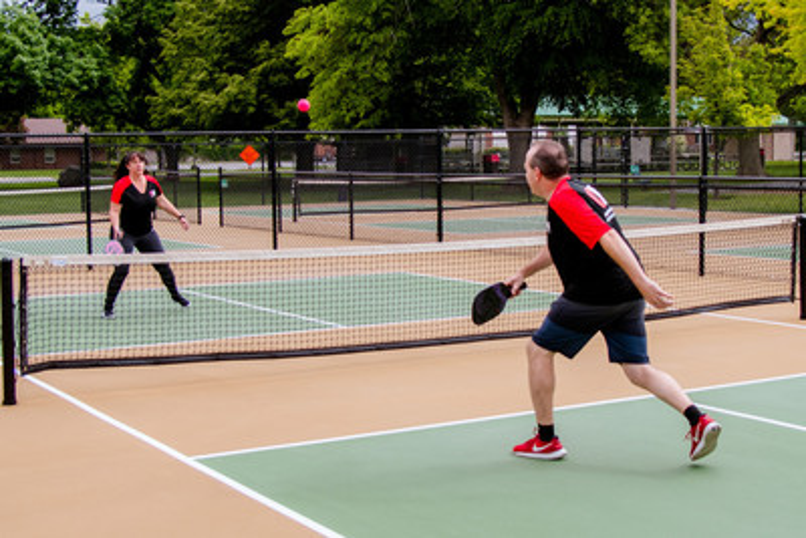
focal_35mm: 60
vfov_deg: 22.8
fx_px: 1333
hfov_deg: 33.5
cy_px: 249
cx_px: 488
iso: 200
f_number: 4.5
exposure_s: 1/800
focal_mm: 28
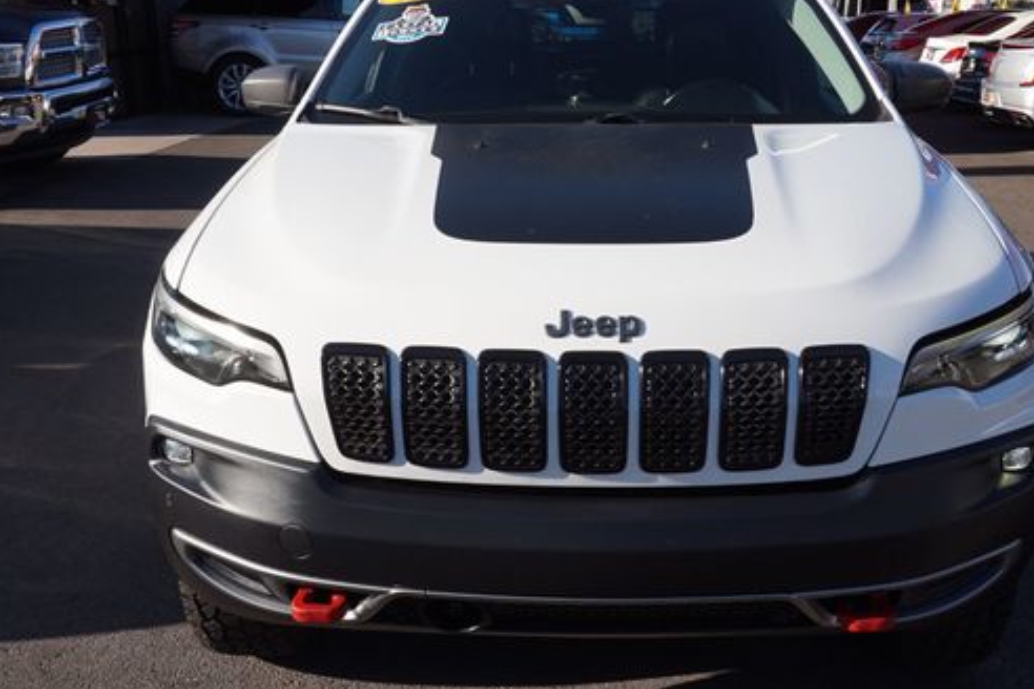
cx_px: 549
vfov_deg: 34.2
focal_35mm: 39
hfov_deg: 49.5
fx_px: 1120
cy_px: 307
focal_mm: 20
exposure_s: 1/125
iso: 100
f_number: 11
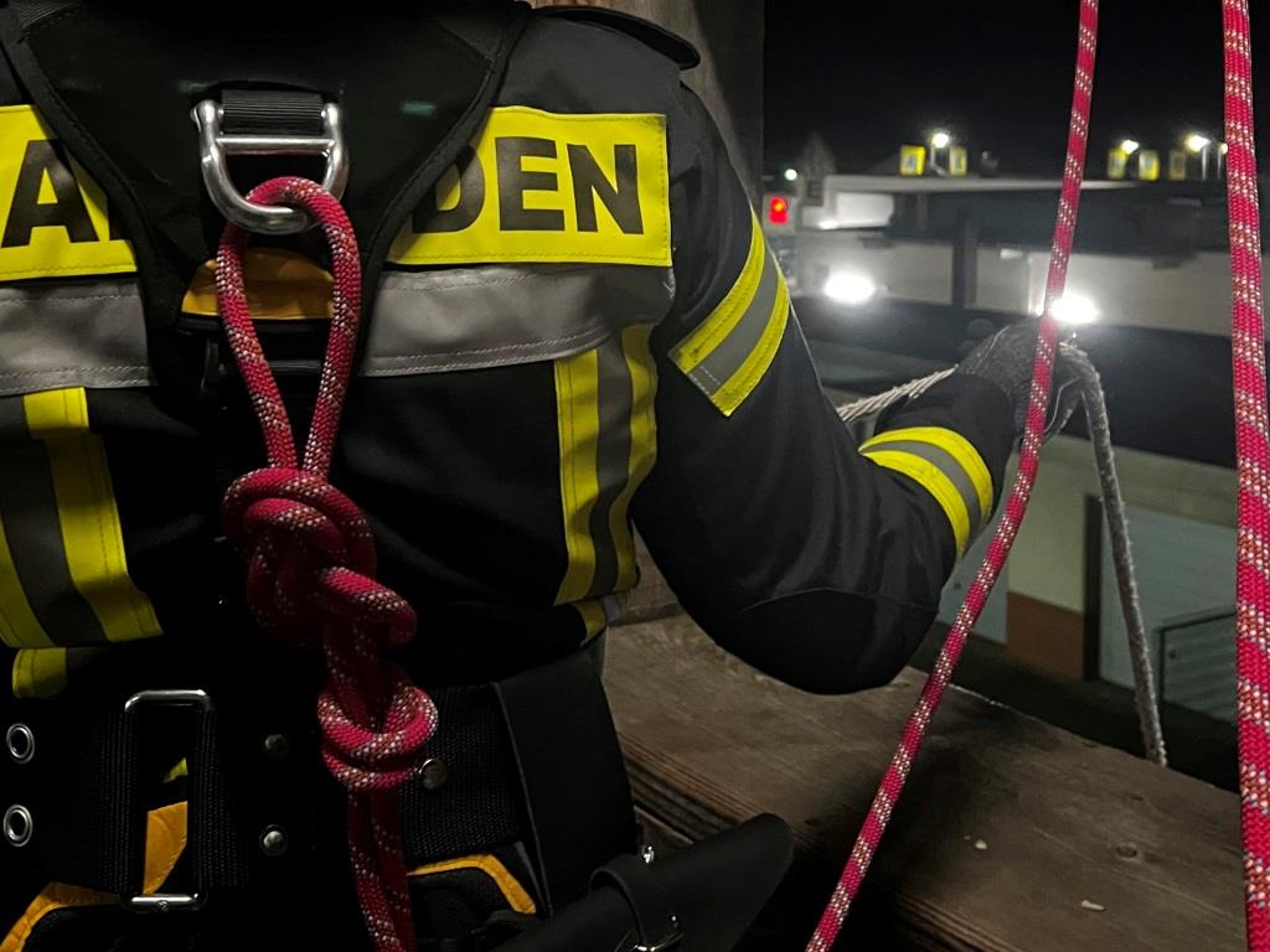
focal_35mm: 26
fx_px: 954
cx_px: 635
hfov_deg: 67.3
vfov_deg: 53.1
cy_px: 476
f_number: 1.5
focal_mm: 5.7
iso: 1000
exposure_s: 1/25
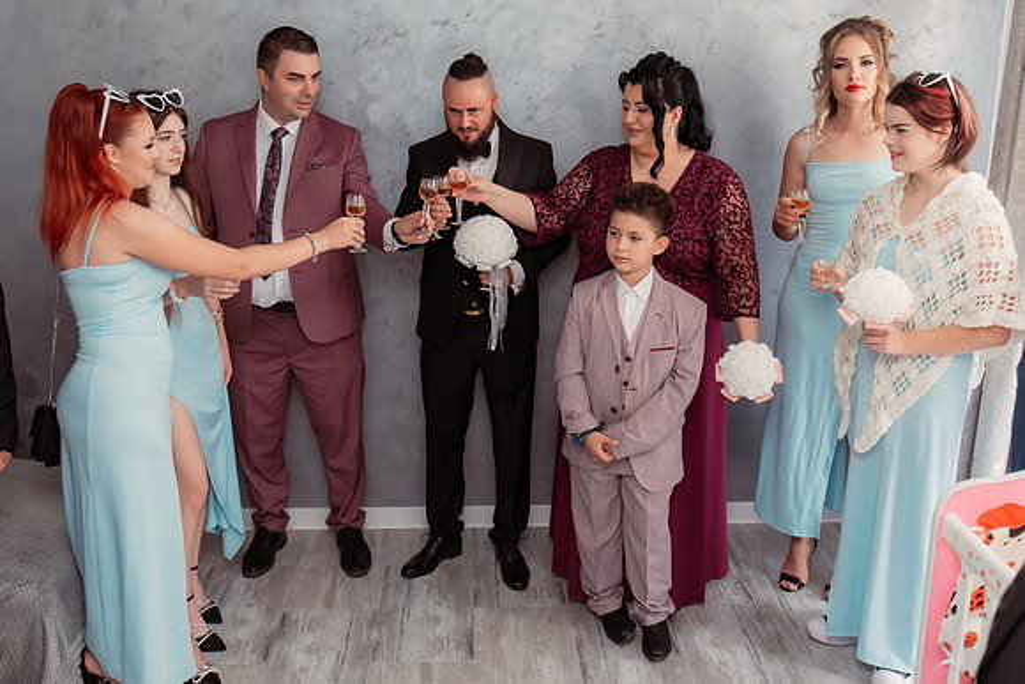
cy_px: 337
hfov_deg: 53.4
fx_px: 1019
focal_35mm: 36
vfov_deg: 37.1
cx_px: 483
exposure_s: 1/200
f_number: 3.2
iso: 1600
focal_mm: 30
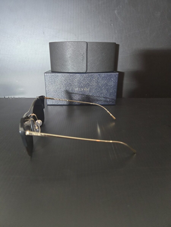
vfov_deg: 73.9
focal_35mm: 23
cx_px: 86
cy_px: 114
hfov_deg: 58.9
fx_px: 151
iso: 640
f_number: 1.8
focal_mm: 5.4
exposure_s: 1/60
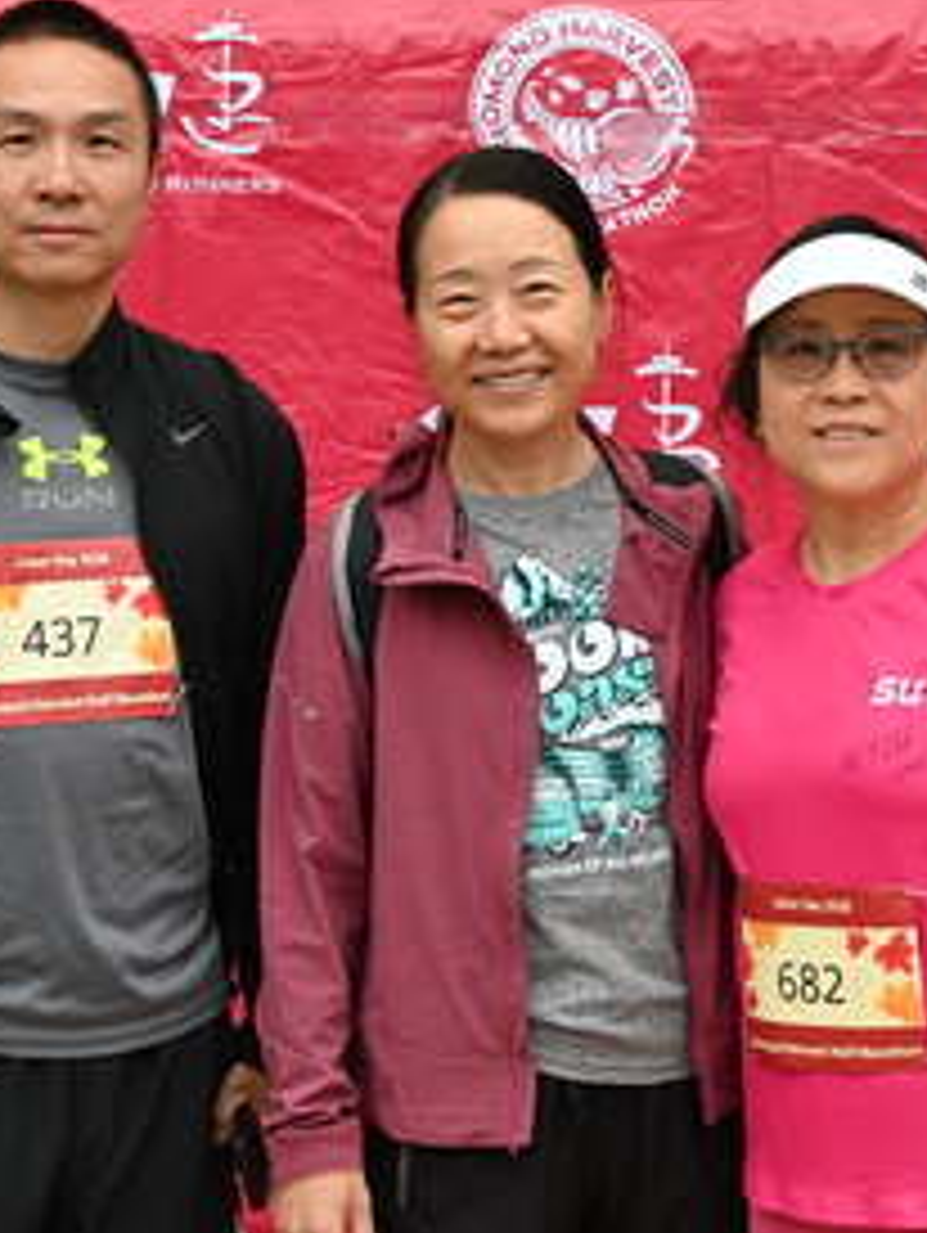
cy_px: 439
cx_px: 630
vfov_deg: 18.5
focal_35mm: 106
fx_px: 3779
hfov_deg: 14.0
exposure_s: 1/125
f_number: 5.6
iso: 900
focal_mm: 55
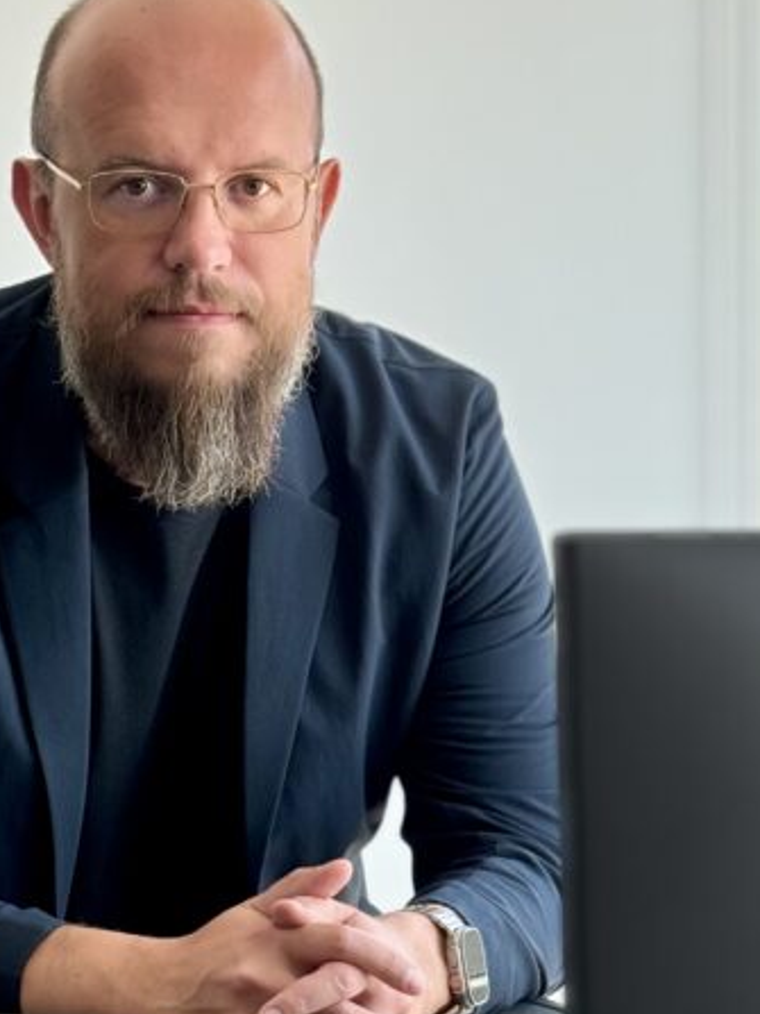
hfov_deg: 13.4
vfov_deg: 17.7
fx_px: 3222
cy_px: 857
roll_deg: +0.9
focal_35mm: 110
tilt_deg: -3.6
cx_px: 247
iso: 80
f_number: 1.78
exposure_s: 1/147
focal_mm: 6.86
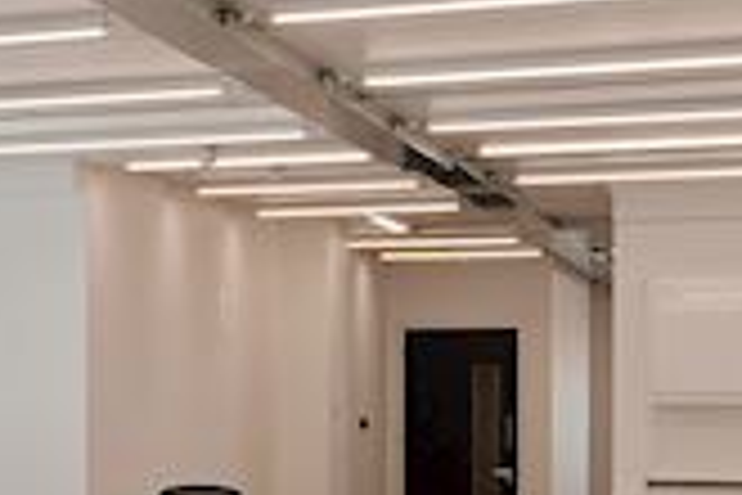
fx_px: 2246
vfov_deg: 12.5
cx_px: -720
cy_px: 356
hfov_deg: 15.3
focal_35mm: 109
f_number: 8
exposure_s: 1/13
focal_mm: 10
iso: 100
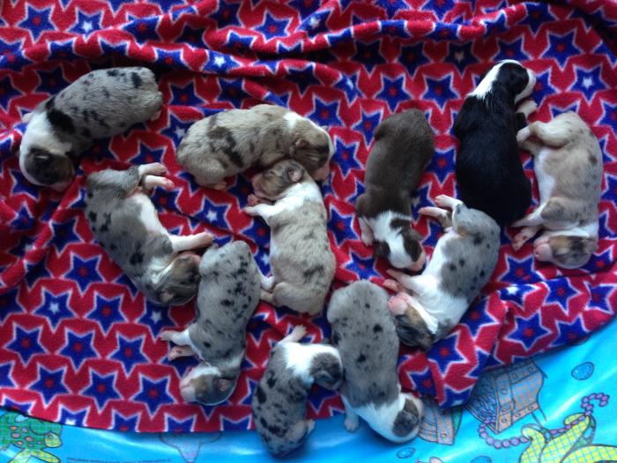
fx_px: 588
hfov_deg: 55.4
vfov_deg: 42.9
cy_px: 232
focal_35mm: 33
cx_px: 308
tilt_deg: -87.1
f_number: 2.4
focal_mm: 4.12
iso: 125
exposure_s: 1/20
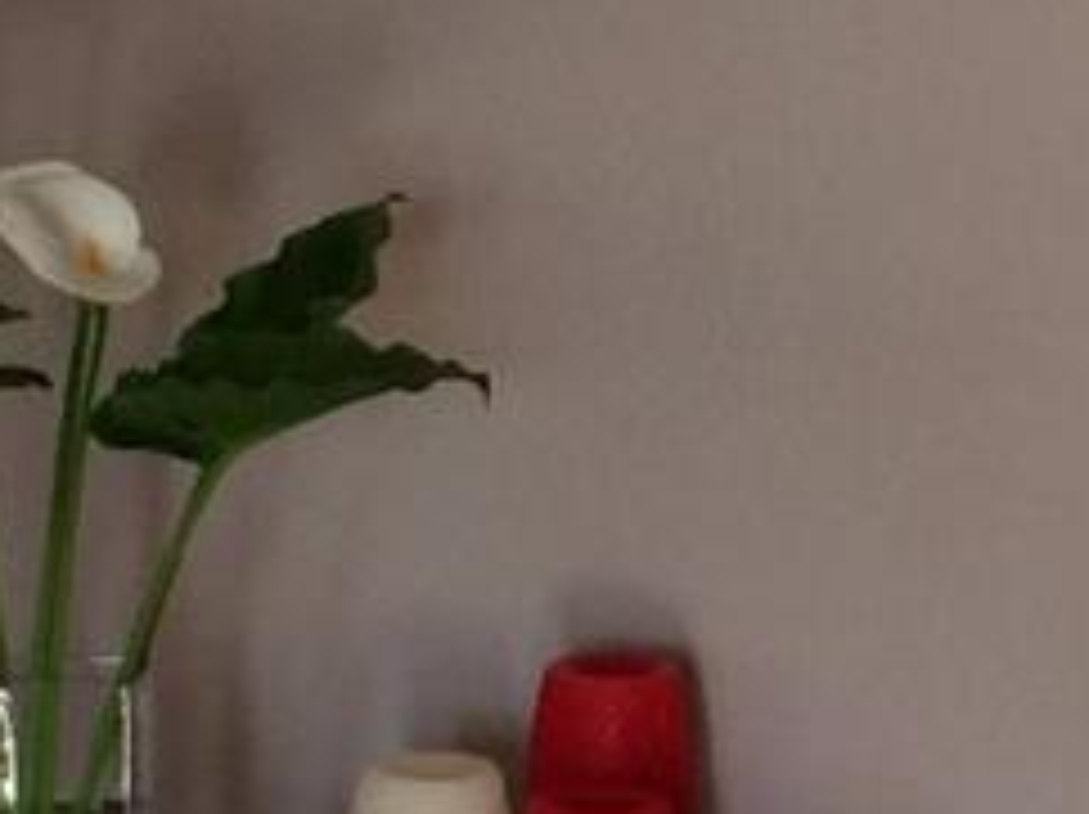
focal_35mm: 180
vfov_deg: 8.2
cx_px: 1197
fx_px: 5657
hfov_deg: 10.9
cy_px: 67
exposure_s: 1/30
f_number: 2.2
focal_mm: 4.15
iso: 50
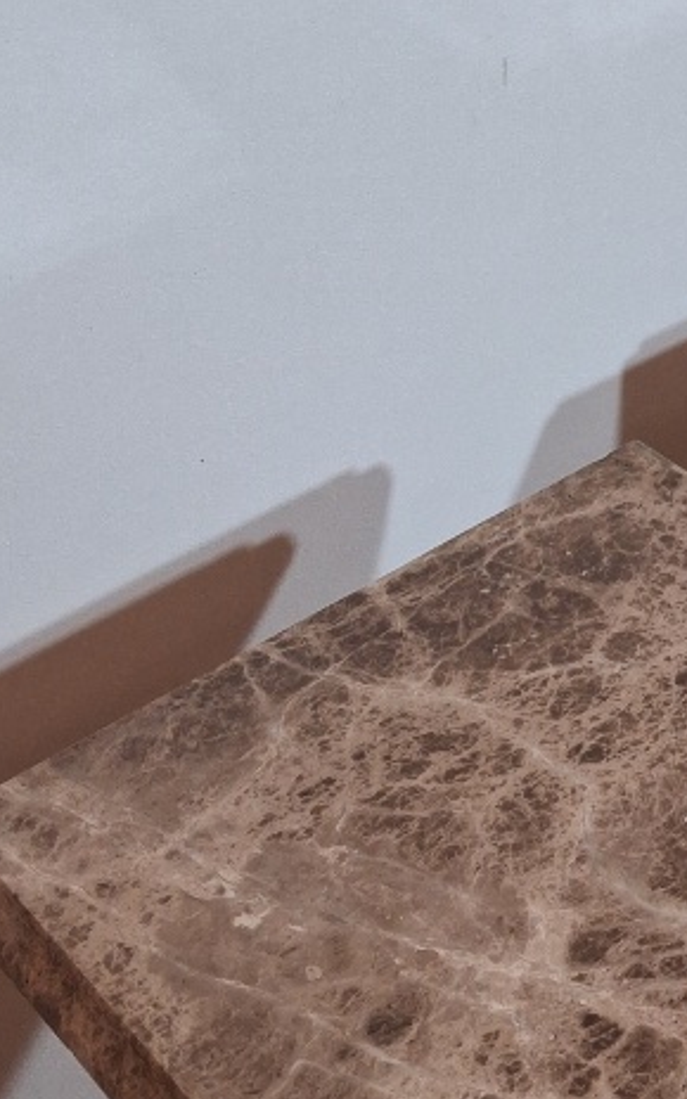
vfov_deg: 27.8
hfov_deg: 16.7
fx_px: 2217
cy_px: 642
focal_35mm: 74
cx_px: 877
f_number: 1.8
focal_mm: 4
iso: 100
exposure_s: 1/100
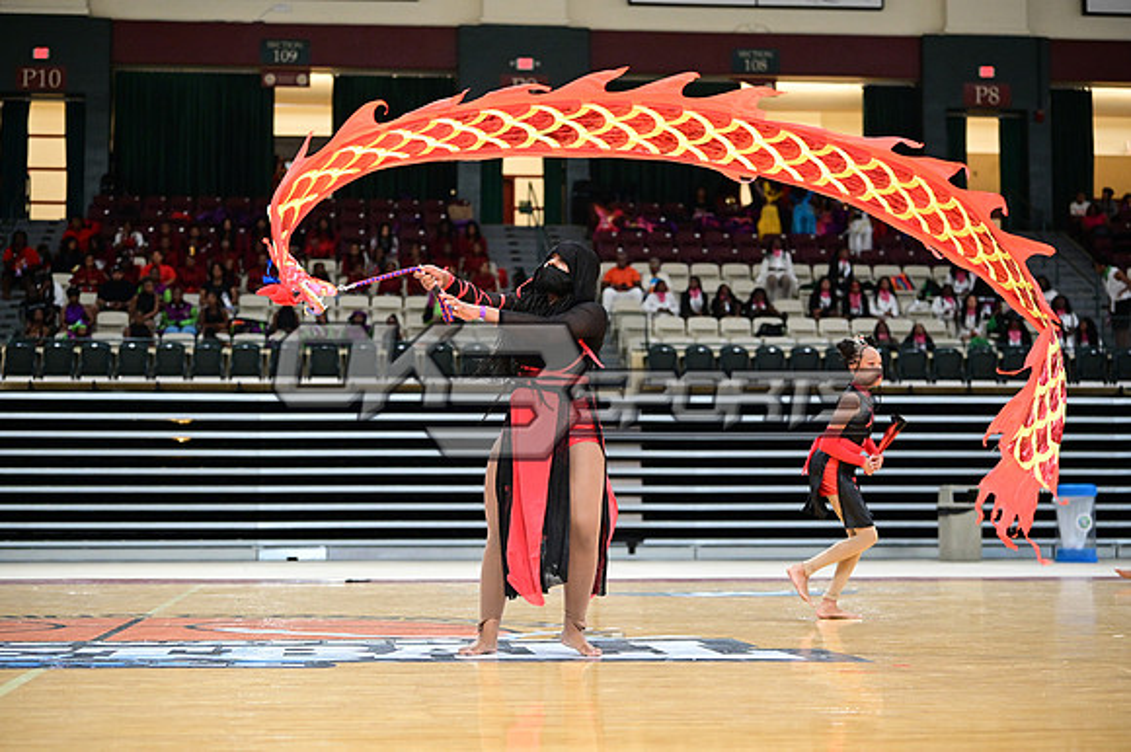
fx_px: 2198
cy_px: 376
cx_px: 566
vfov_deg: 19.4
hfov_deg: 28.9
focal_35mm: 70
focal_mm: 70
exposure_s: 1/1000
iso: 6400
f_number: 3.2
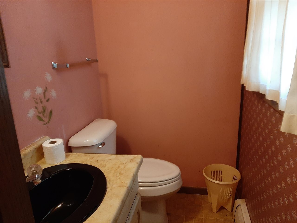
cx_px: 148
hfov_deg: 67.3
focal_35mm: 26
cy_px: 112
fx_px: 223
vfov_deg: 53.1
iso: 200
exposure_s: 1/24
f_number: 1.7
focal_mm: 3.93
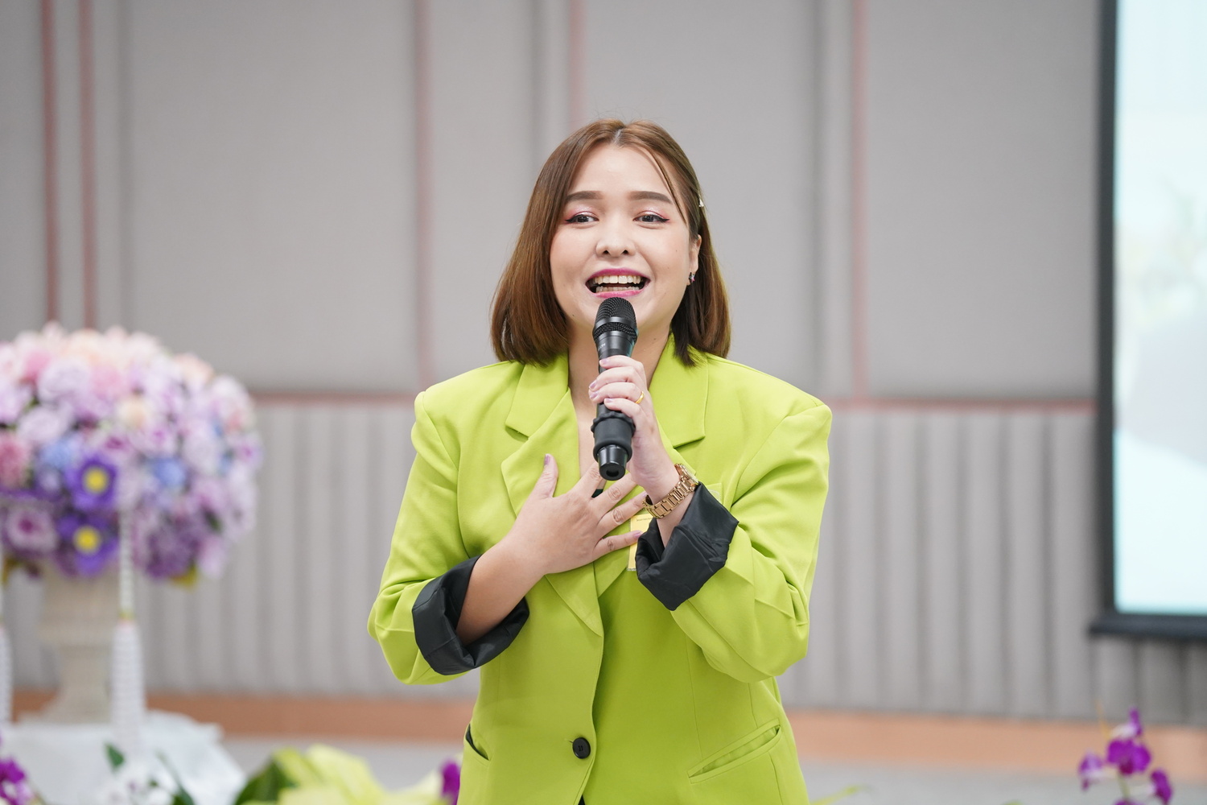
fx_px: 5934
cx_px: 604
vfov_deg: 7.8
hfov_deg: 11.6
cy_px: 402
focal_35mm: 177
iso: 2500
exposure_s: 1/125
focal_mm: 177
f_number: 4
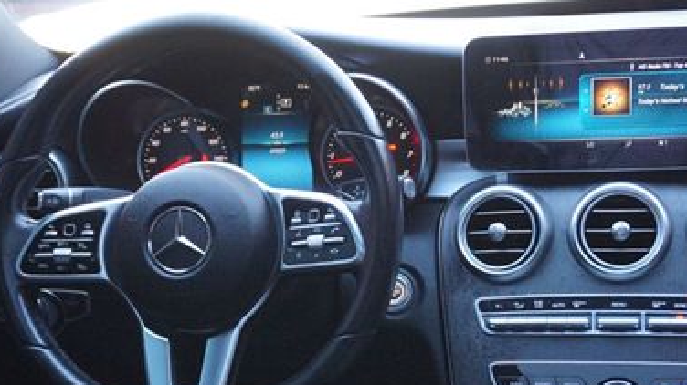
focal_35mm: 67
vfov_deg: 17.9
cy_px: 299
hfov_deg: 31.5
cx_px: 327
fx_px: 1218
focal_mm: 25
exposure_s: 1/160
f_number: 4.5
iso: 2000
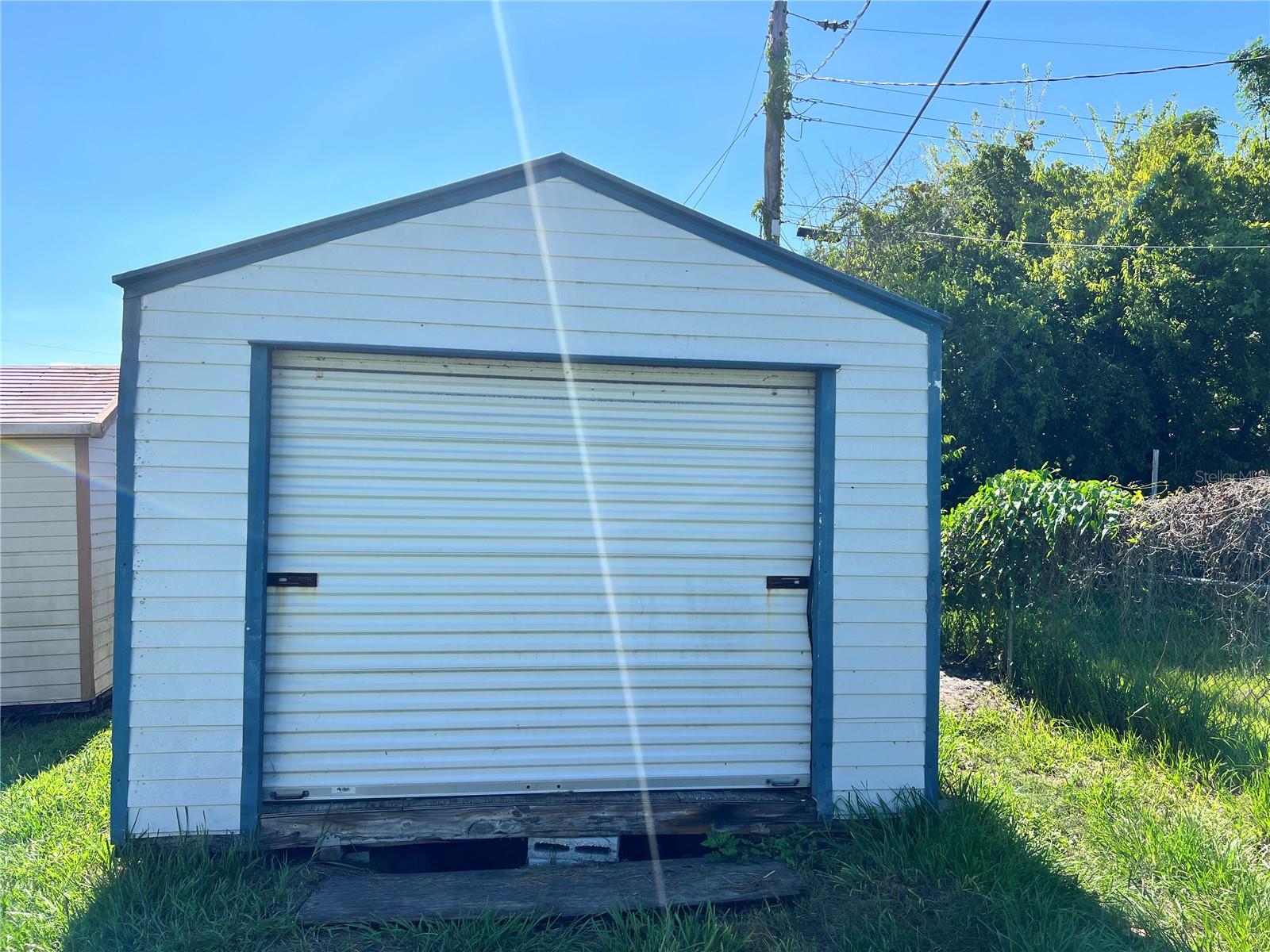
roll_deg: +0.8
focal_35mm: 26
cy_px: 476
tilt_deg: -0.4
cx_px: 635
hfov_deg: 67.3
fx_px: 954
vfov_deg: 53.1
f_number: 1.5
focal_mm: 5.7
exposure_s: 1/3165
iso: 50
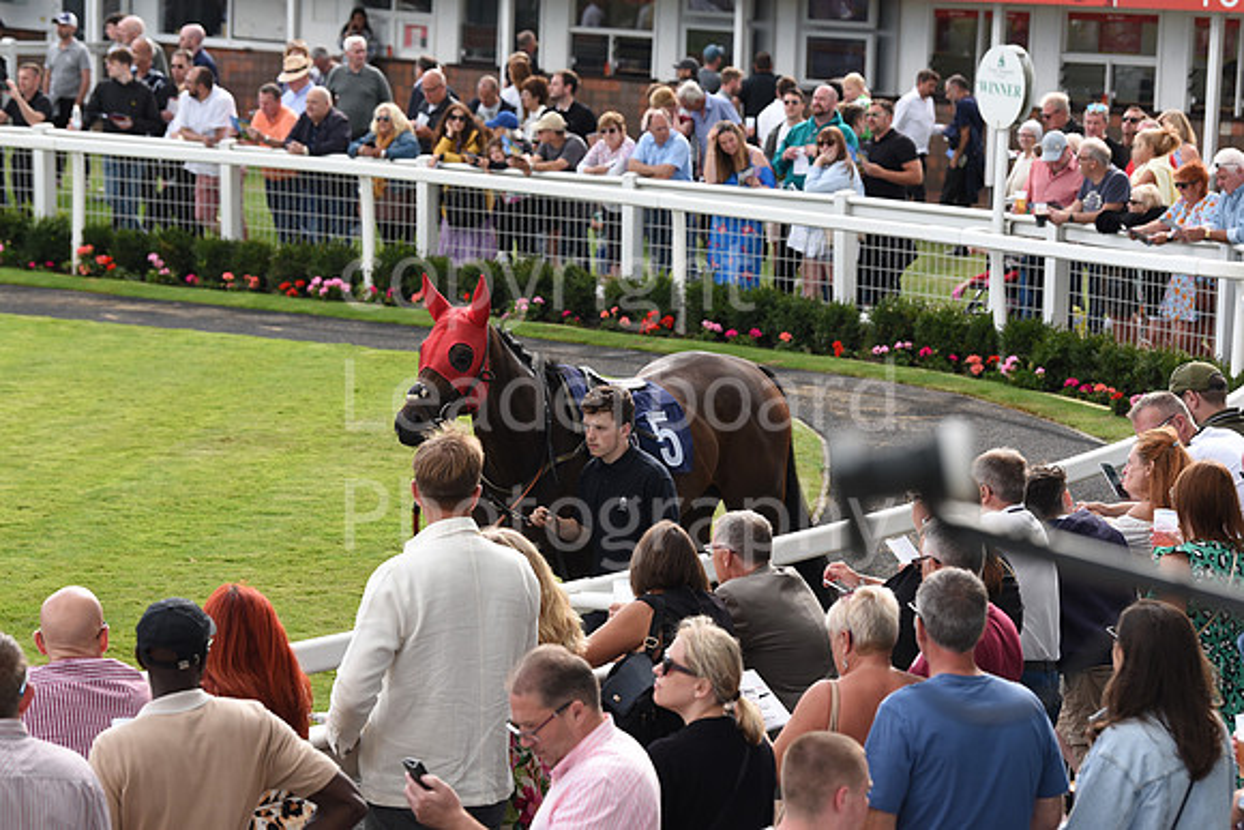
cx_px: 622
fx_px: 4320
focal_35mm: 125
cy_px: 415
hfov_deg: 16.4
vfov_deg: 11.0
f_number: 5.6
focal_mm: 125
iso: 500
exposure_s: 1/800
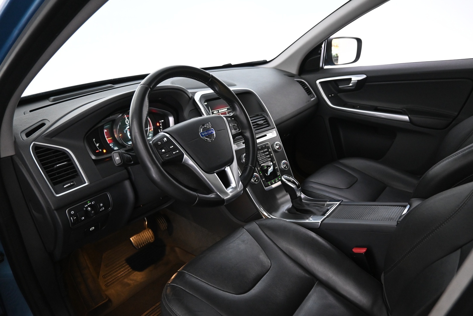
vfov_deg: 53.1
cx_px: 236
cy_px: 158
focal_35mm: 24
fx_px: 315
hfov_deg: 73.7
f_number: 3.5
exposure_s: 1/25
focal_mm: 16
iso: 2500
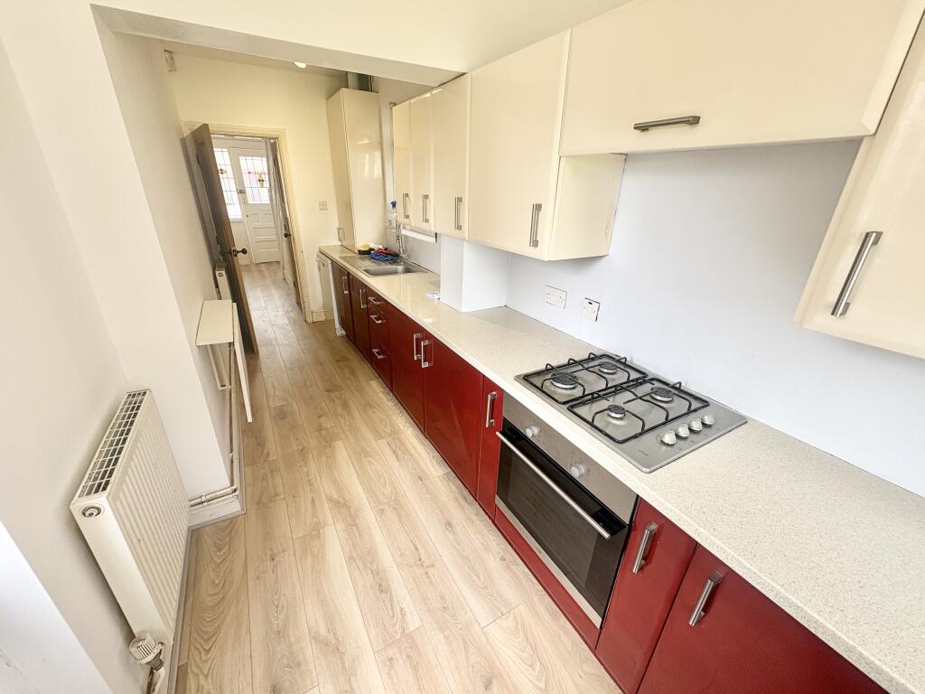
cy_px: 347
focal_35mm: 14
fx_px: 374
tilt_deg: -24.2
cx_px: 462
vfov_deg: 85.7
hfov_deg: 102.1
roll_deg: +0.0
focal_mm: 2.22
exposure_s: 1/99
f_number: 2.2
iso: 80
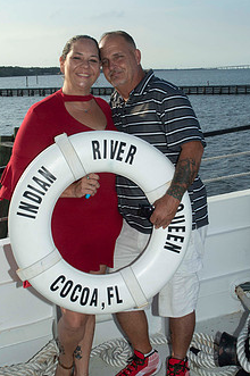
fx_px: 574
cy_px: 199
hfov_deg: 24.6
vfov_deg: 36.3
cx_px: 126
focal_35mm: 55
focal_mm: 27
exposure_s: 1/200
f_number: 10
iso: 100
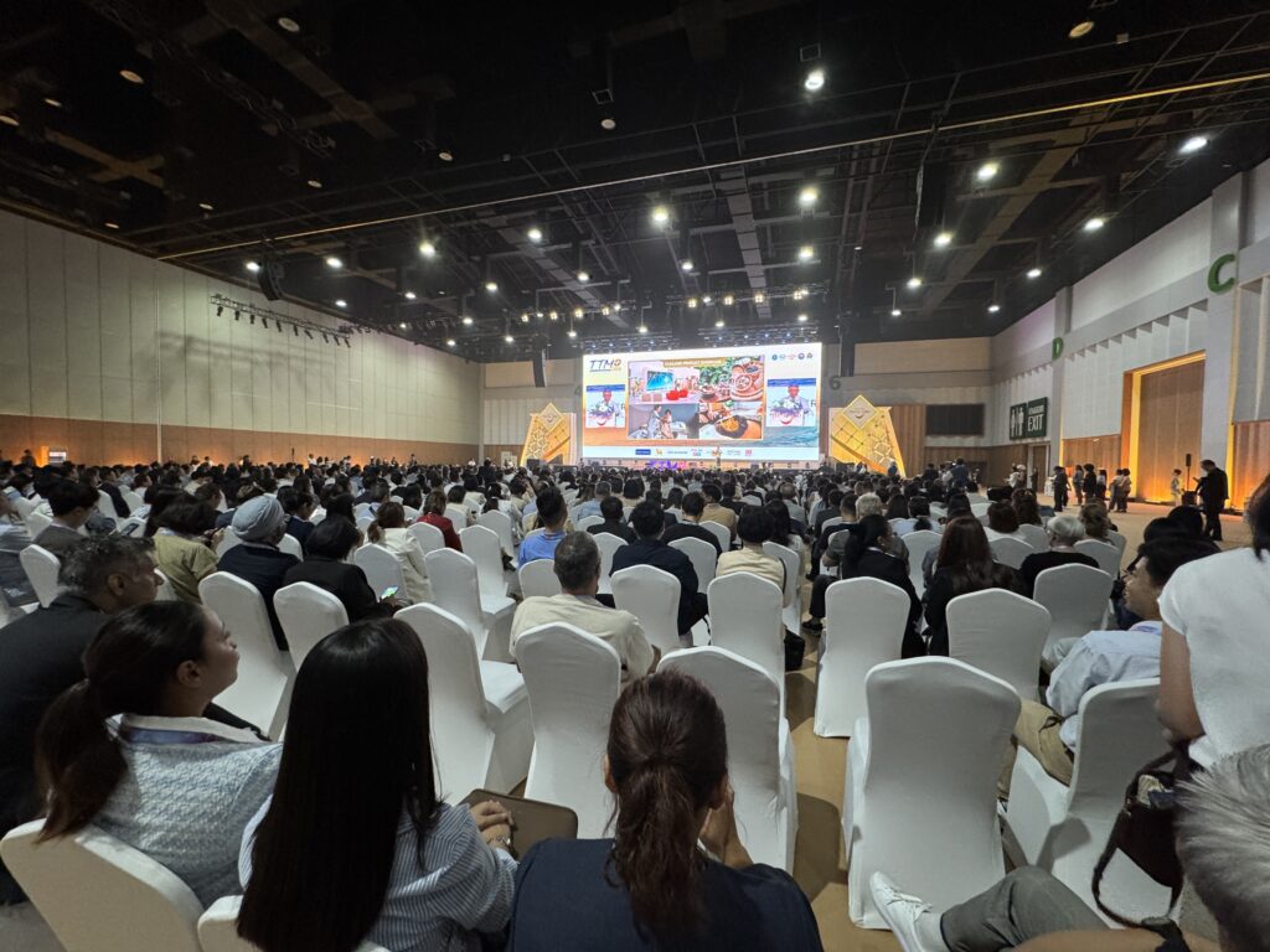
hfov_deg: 102.1
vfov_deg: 85.7
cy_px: 476
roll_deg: -1.2
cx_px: 635
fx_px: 514
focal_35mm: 14
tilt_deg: -2.5
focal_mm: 2.22
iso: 400
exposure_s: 1/60
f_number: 2.2
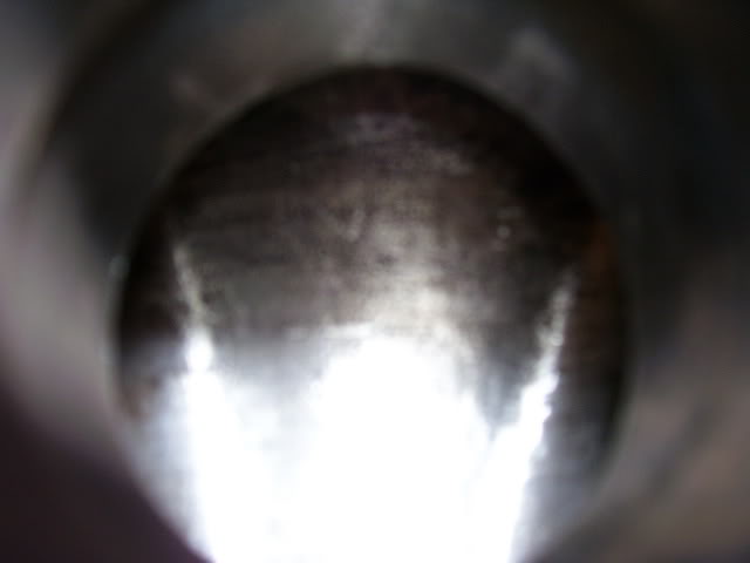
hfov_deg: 54.0
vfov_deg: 41.8
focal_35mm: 34
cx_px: 375
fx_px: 737
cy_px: 282
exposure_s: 1/60
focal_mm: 5.6
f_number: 2.7
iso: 125
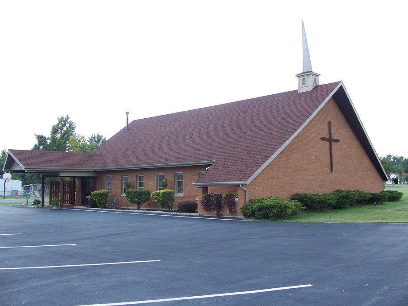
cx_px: 204
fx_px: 412
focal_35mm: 35
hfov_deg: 52.6
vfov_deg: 40.7
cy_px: 153
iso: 80
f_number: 2.8
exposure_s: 1/500
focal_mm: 6
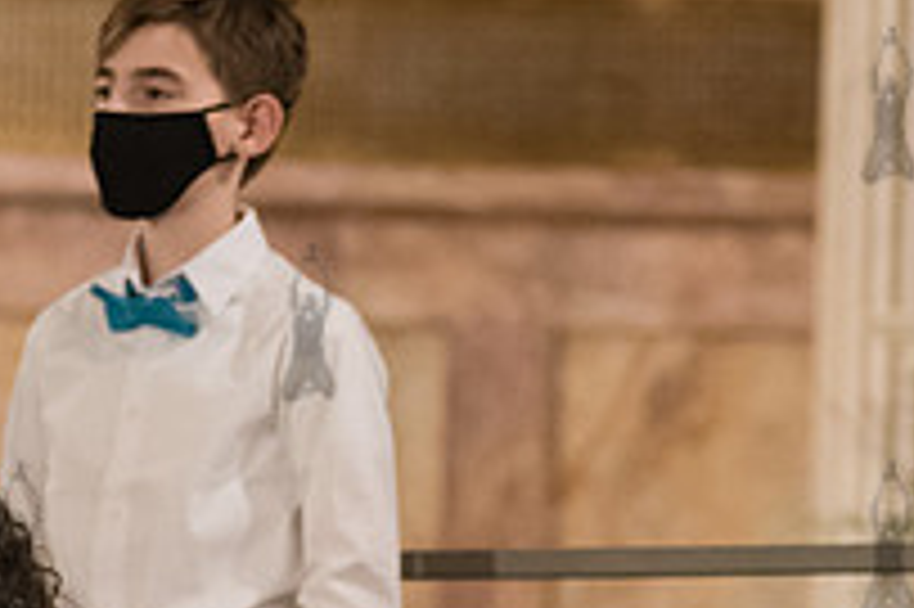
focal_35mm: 404
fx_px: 10249
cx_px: 1226
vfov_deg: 3.4
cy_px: 568
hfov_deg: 5.1
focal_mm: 112
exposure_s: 1/200
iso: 4000
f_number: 4
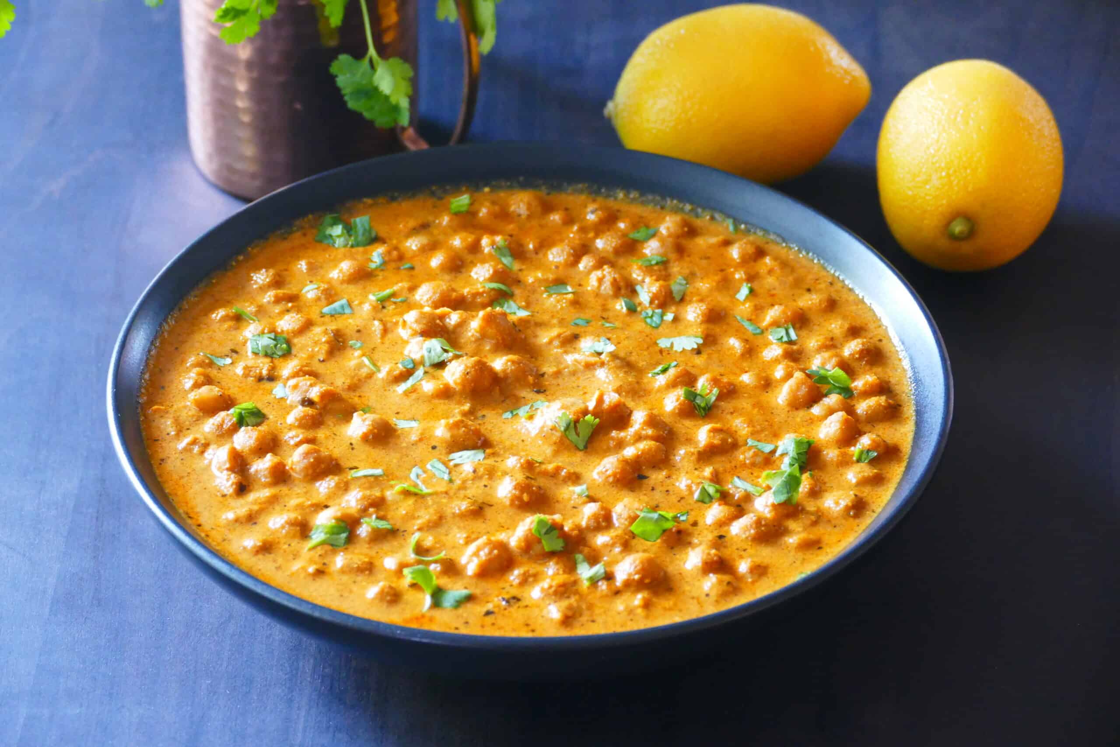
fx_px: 4200
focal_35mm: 135
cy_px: 374
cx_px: 560
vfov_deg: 10.2
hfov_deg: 15.2
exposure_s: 1/25
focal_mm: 49.07
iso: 1600
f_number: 3.9
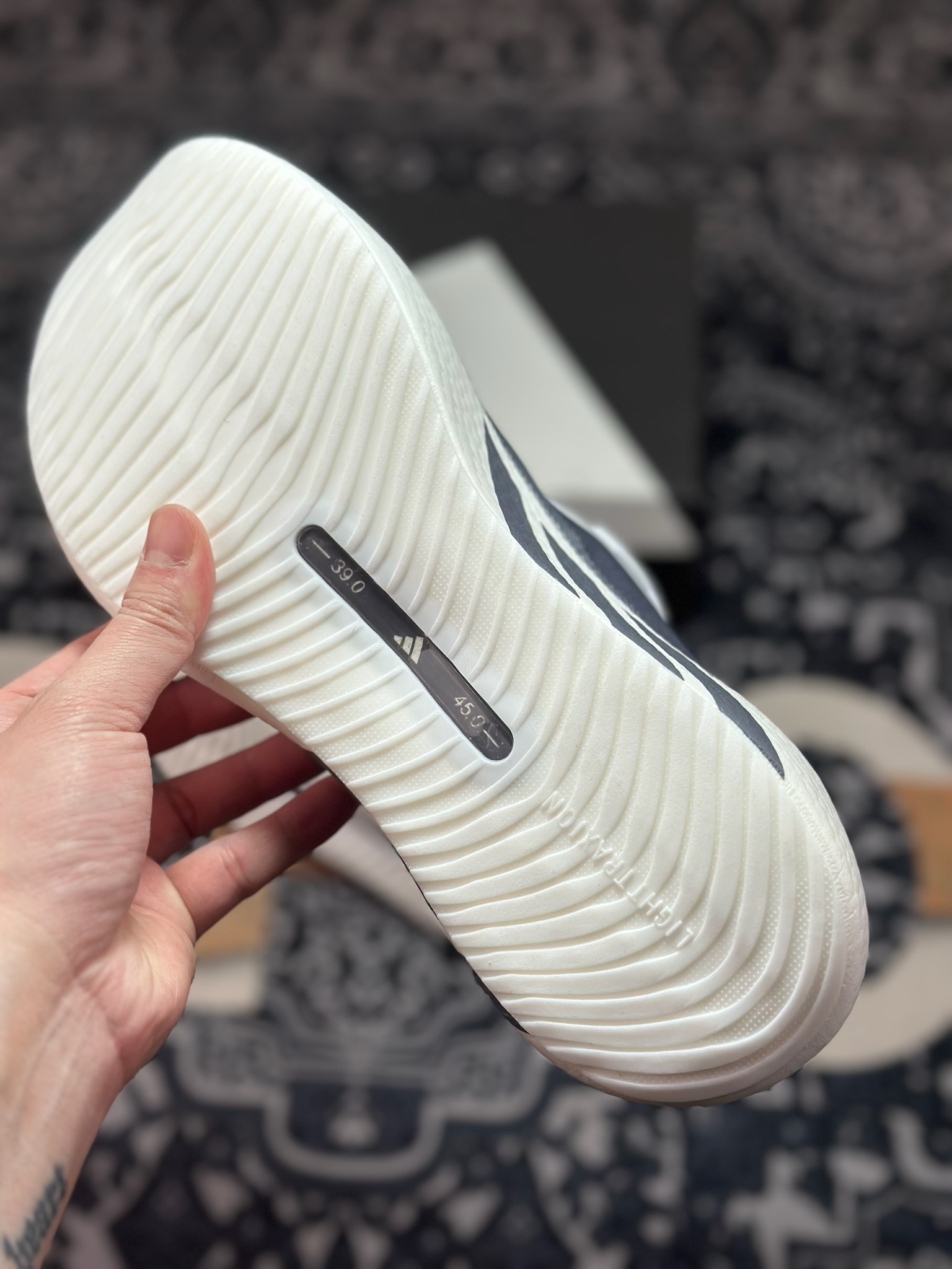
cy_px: 634
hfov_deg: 30.3
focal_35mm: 48
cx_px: 476
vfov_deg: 39.7
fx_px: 1760
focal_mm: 6.86
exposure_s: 1/1751
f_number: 1.78
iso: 80
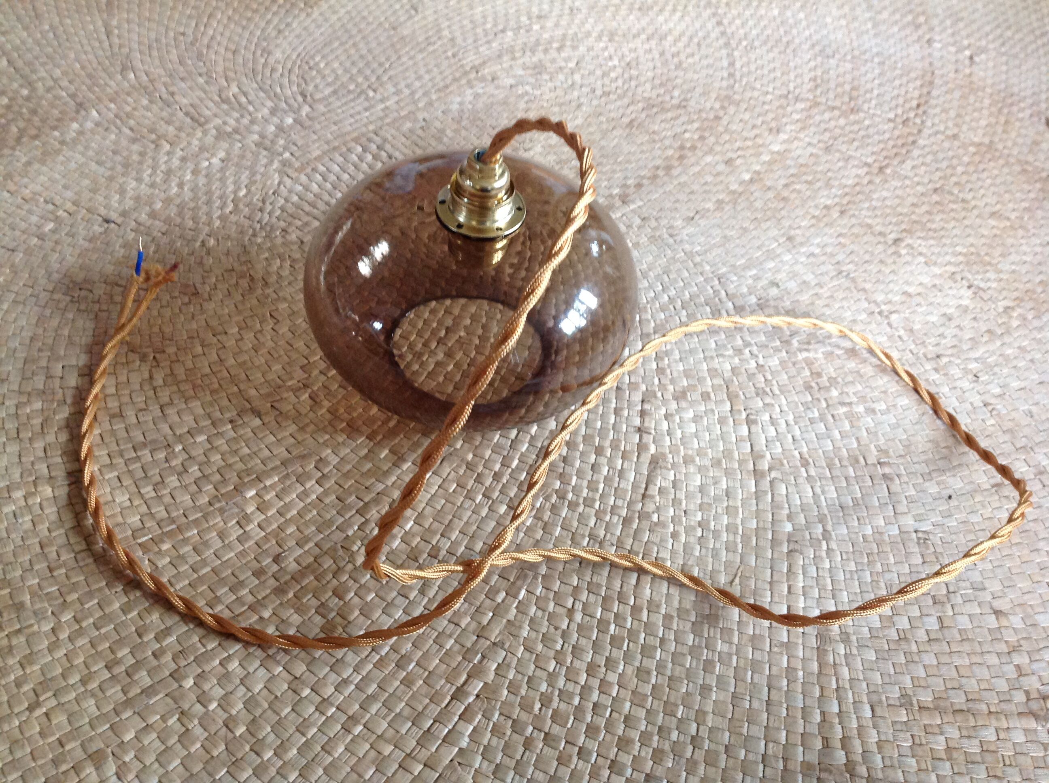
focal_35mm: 35
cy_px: 392
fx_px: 1059
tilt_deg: -49.1
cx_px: 524
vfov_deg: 40.6
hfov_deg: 52.7
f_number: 2.4
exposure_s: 1/15
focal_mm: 4.28
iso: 200
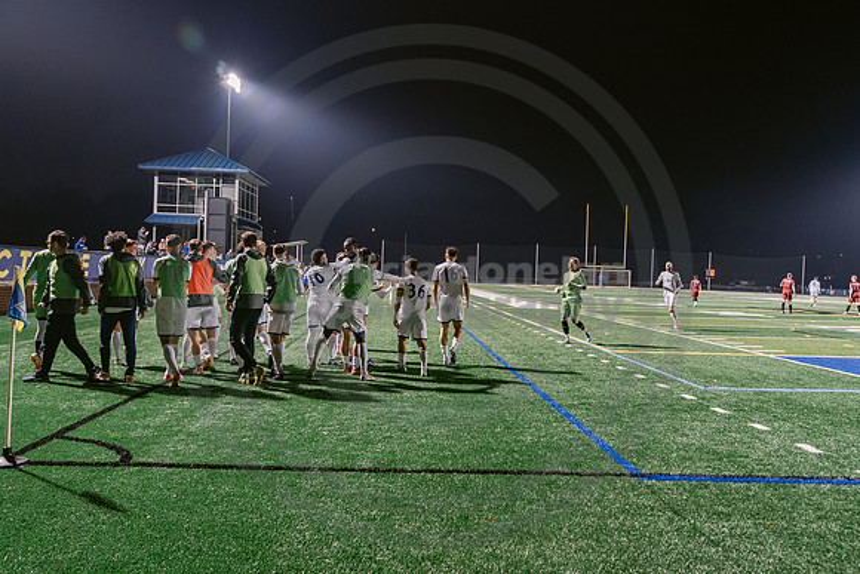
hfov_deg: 58.7
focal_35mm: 32
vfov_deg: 41.1
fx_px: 765
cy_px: 287
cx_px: 430
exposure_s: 1/100
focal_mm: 32
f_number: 4.5
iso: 2500
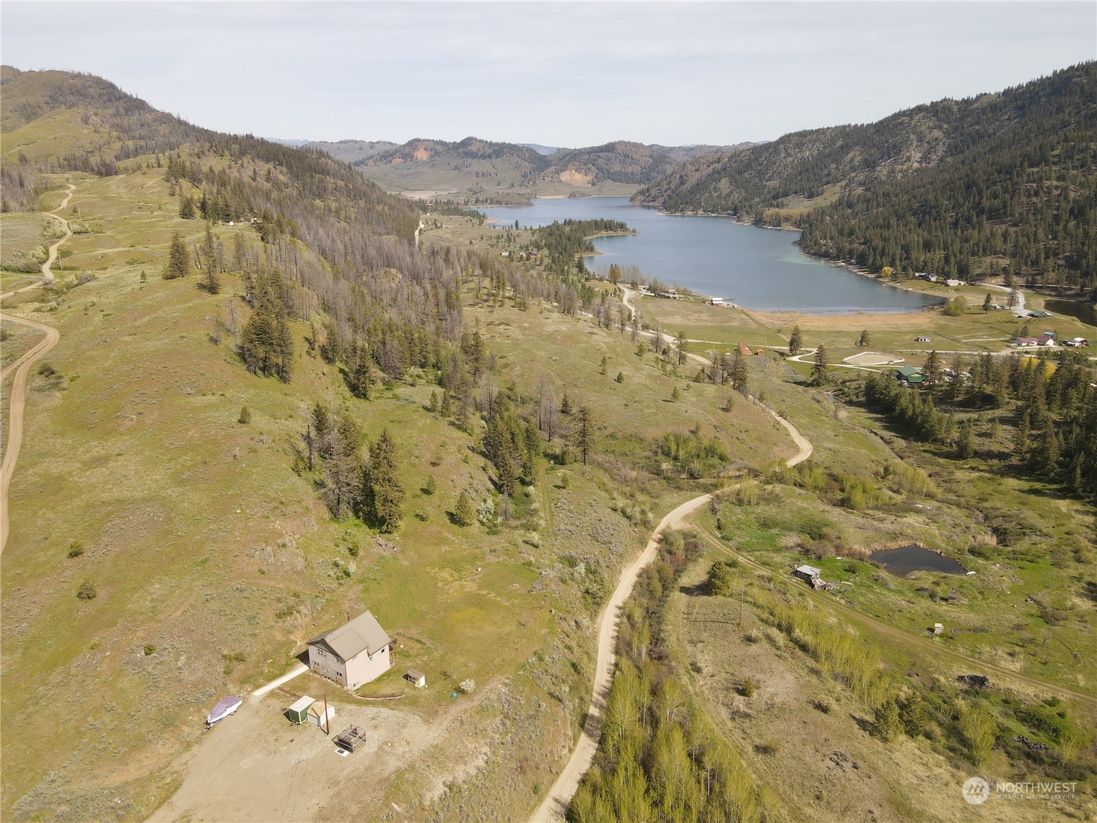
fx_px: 761
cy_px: 412
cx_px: 548
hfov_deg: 71.6
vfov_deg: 56.8
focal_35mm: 24
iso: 100
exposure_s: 1/500
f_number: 2.8
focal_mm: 4.5
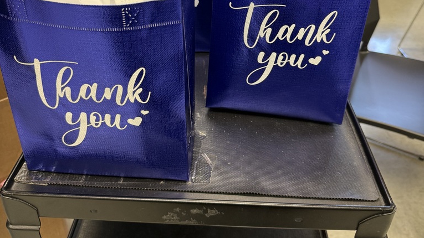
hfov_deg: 56.6
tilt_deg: -31.2
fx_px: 393
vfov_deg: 32.9
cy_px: 53
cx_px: 212
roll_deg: -2.1
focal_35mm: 35
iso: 200
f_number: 1.78
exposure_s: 1/120
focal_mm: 6.76
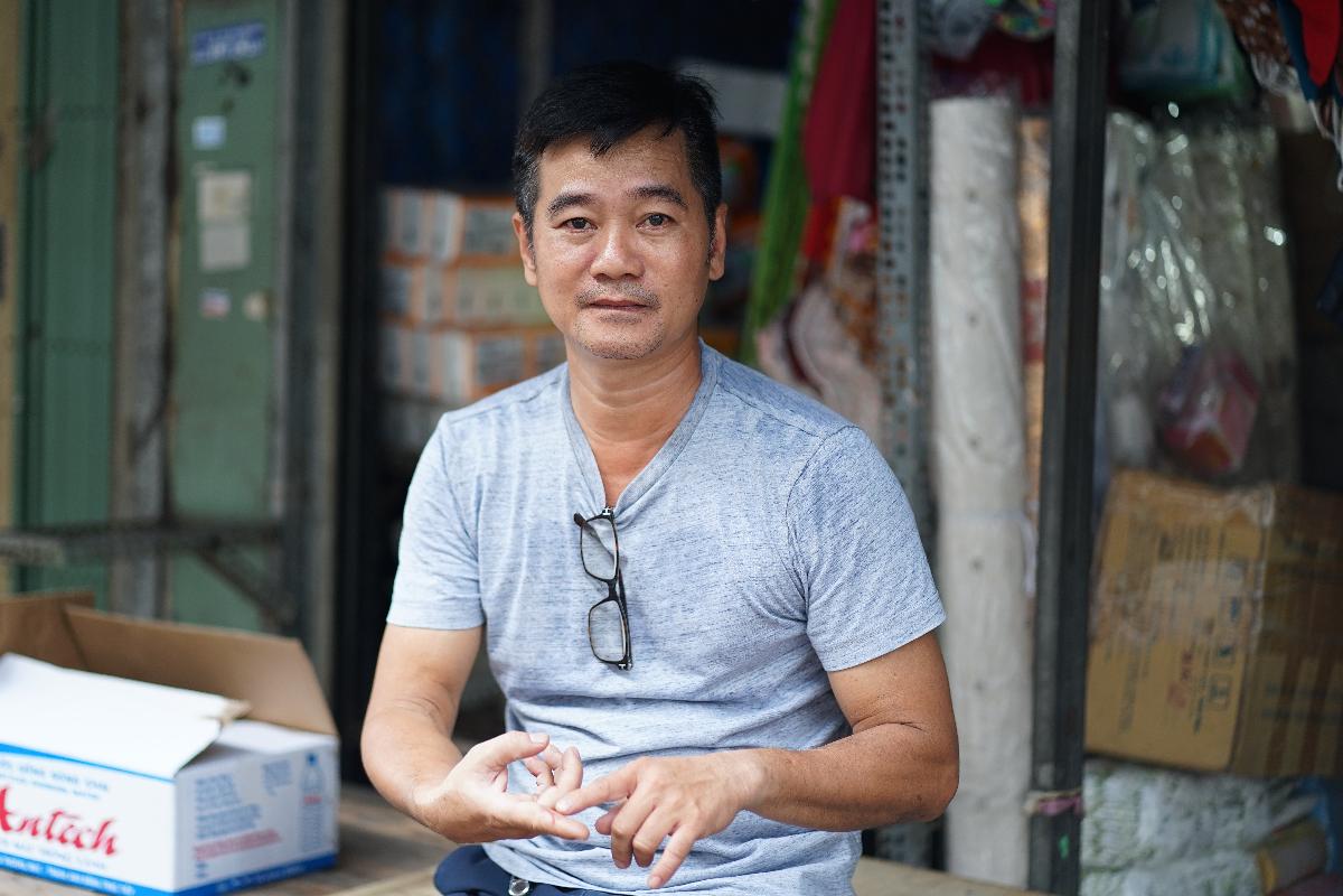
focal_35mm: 85
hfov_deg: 23.9
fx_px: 3171
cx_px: 672
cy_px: 448
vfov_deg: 16.1
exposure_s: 1/200
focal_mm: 85
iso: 250
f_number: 1.8
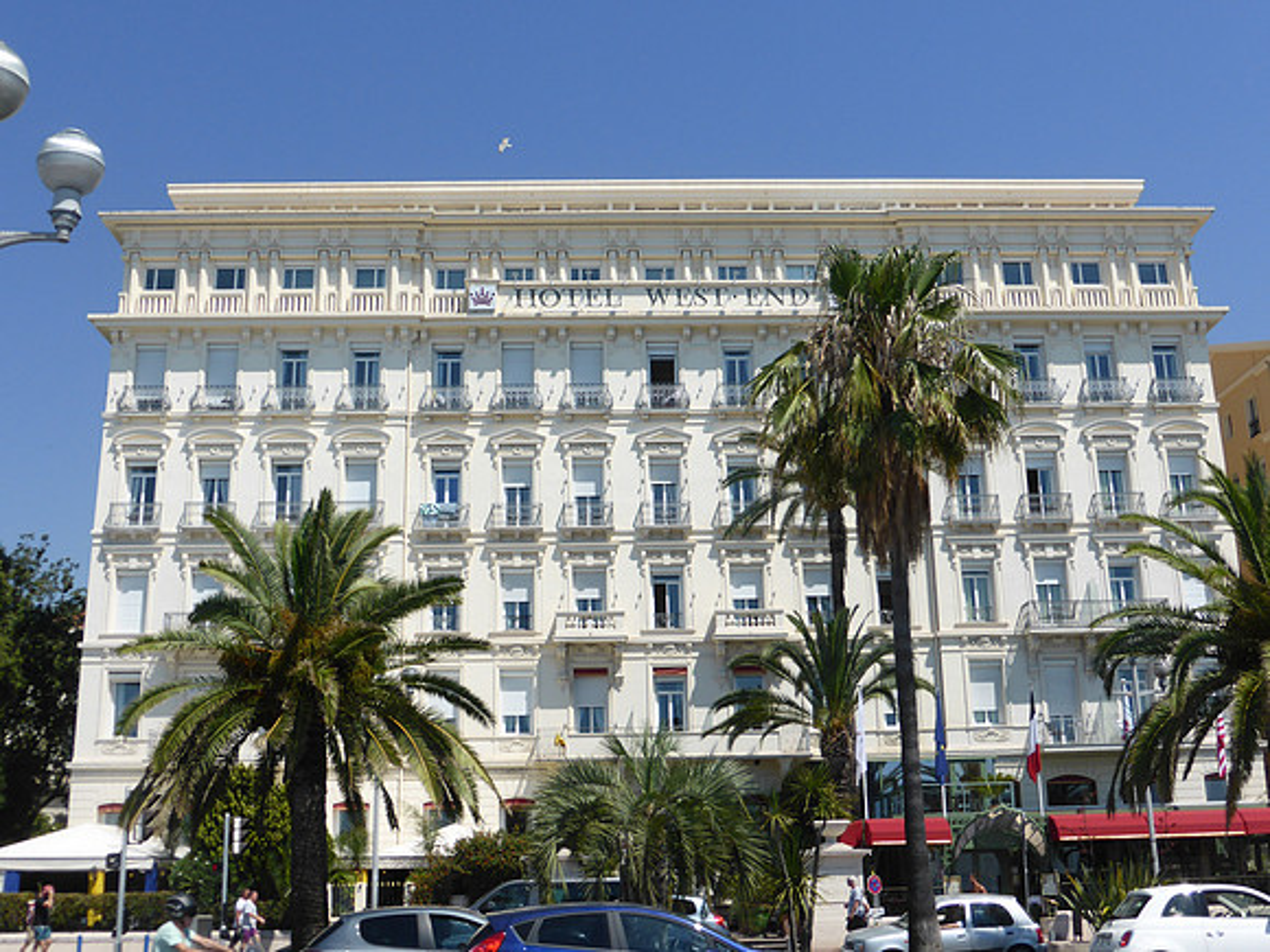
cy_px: 476
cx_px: 635
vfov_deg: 36.0
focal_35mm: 40
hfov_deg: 46.8
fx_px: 1468
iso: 100
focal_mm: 6.9
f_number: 3.9
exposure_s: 1/1300
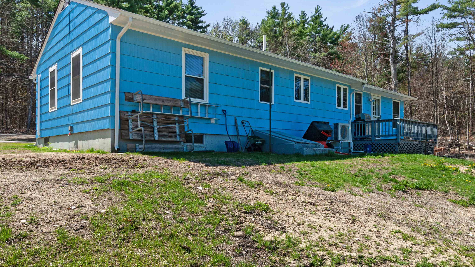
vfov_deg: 31.2
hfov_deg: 52.8
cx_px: 236
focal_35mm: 38
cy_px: 116
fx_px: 479
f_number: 10
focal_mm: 24
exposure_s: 1/180
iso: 200
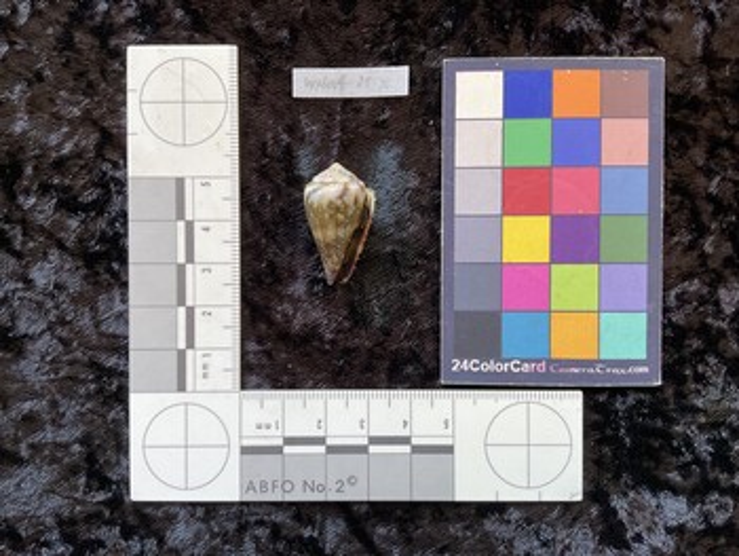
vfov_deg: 48.3
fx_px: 620
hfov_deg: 61.6
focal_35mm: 29
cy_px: 278
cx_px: 370
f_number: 1.8
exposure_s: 1/60
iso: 50
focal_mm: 3
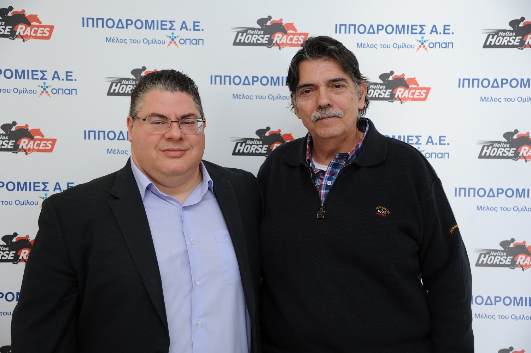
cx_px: 266
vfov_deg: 28.0
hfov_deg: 41.1
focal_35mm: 48
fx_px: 708
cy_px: 176
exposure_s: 1/200
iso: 500
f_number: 4
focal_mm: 48
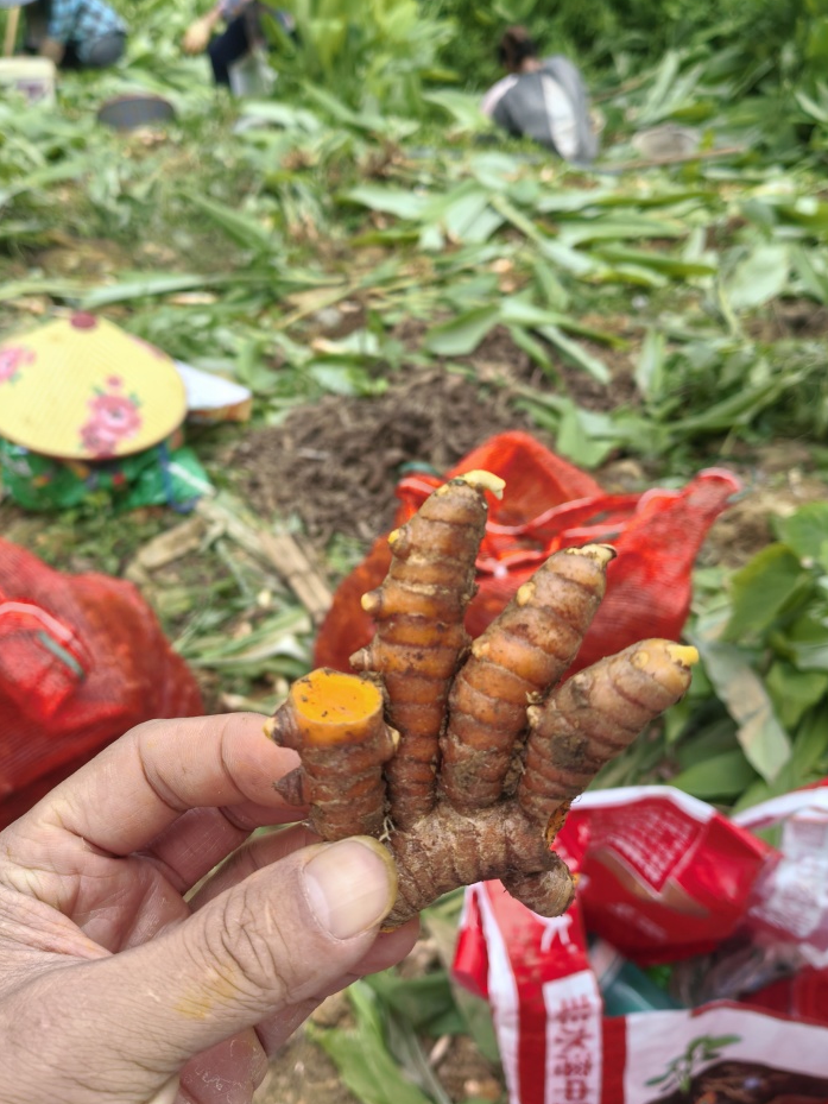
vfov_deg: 58.3
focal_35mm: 31
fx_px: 988
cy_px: 545
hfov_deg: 45.3
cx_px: 356
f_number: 1.9
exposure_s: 1/601
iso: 50
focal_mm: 5.52
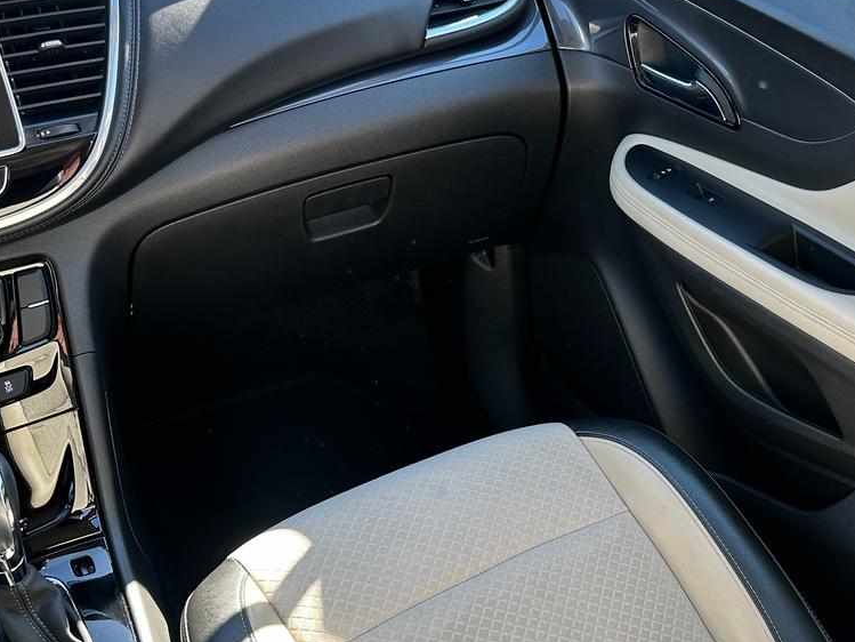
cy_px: 426
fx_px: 1013
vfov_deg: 34.8
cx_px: 616
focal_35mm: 41
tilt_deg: -39.0
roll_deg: -4.0
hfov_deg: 44.6
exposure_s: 1/174
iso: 64
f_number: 1.78
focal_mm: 6.86
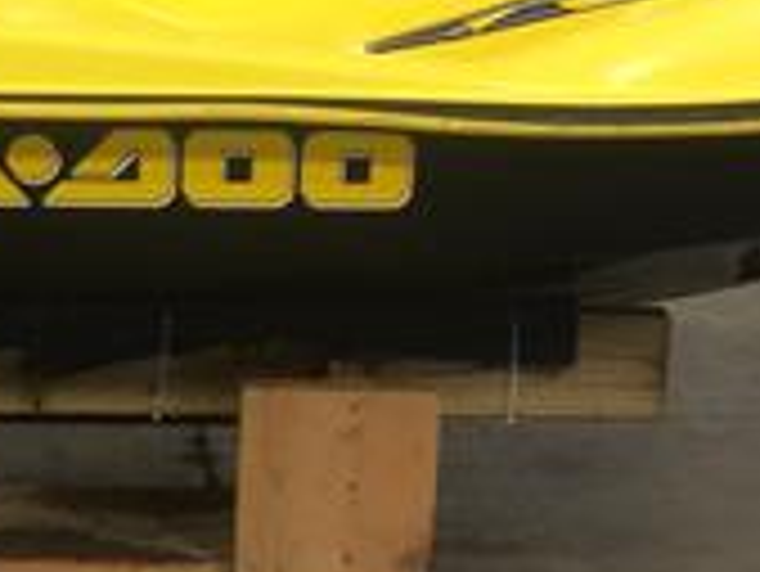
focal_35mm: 110
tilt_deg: -12.7
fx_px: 2417
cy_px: 108
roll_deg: -1.2
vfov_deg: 13.4
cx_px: 76
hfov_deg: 17.6
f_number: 2.2
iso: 50
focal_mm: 4.15
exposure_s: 1/30
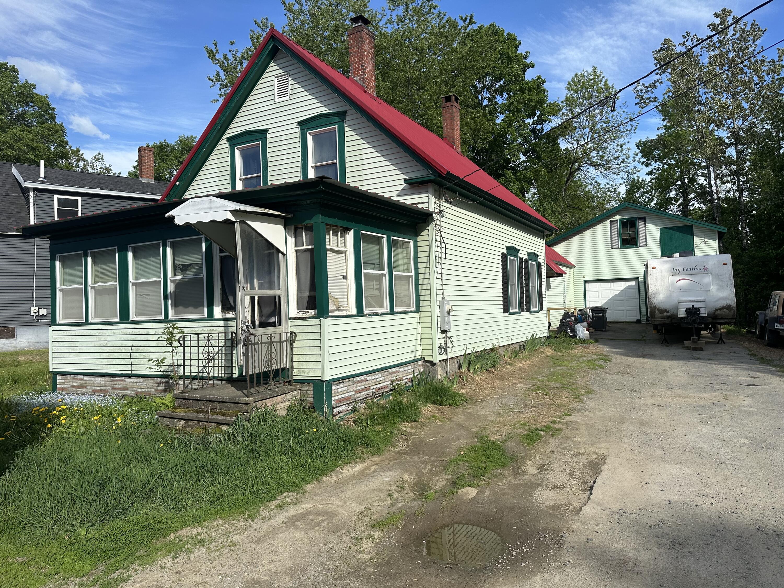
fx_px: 544
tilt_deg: +2.7
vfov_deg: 56.8
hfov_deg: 71.6
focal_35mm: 24
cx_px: 392
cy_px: 294
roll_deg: +2.2
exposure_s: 1/3861
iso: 80
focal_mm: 6.86
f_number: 1.78
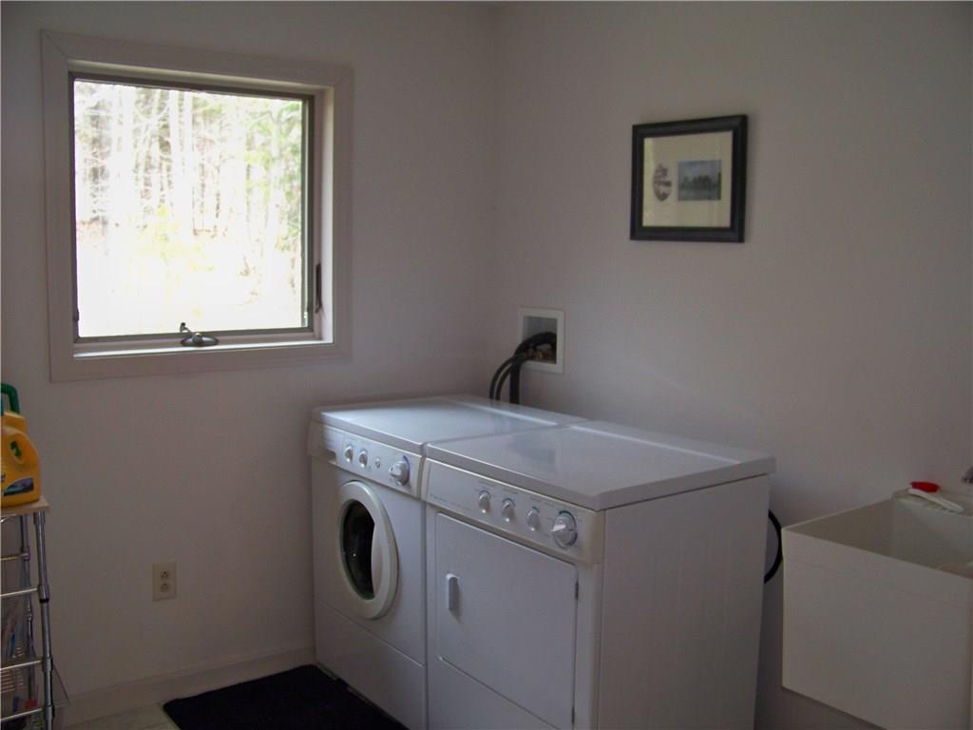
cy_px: 365
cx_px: 486
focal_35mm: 33
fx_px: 928
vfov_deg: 42.9
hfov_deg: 55.4
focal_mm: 5.85
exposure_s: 1/30
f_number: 2.8
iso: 200
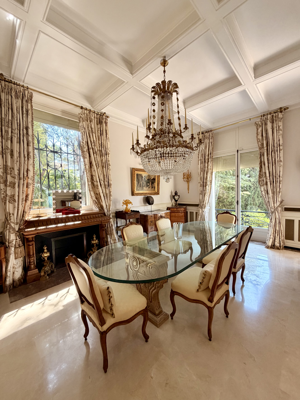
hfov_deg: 85.7
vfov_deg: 102.1
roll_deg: +1.2
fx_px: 162
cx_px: 150
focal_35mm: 14
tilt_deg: -2.2
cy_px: 200
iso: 125
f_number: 2.2
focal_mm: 2.22
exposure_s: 1/121
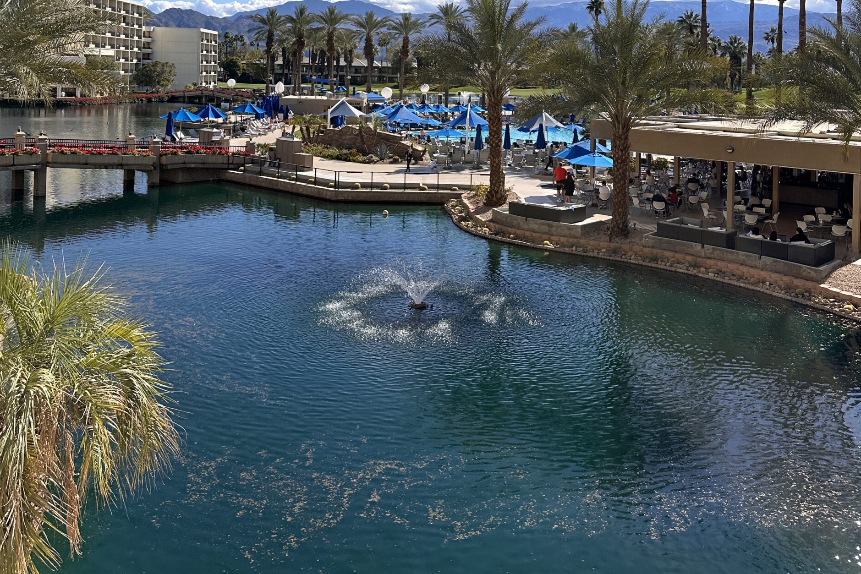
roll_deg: -1.4
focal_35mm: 34
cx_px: 427
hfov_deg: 55.8
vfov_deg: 36.7
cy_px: 67
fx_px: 813
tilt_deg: +0.3
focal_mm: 6.86
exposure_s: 1/5525
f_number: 1.78
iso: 80
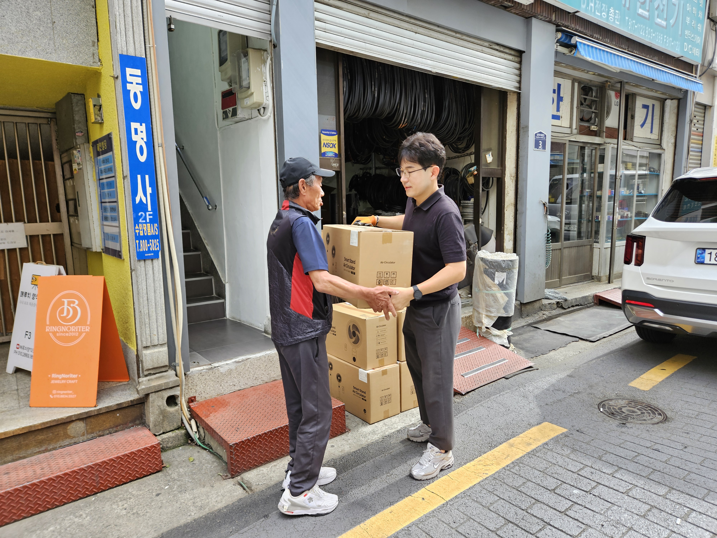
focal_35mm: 23
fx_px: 476
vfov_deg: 58.9
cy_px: 269
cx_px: 358
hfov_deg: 73.9
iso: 64
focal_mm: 5.4
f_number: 1.8
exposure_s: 1/180
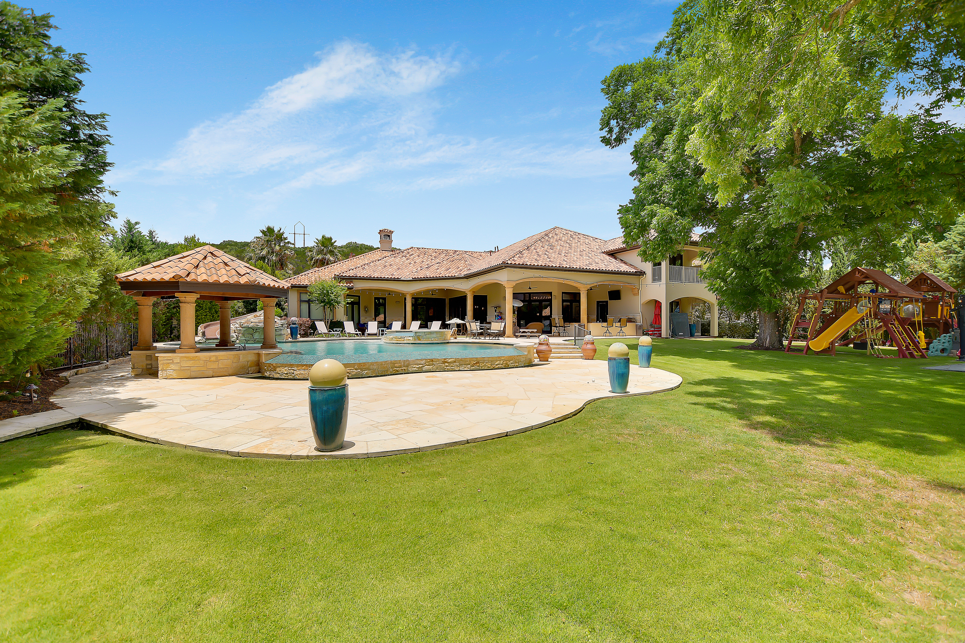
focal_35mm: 15
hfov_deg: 100.4
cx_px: 482
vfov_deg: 77.3
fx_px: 402
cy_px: 322
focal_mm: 10
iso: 100
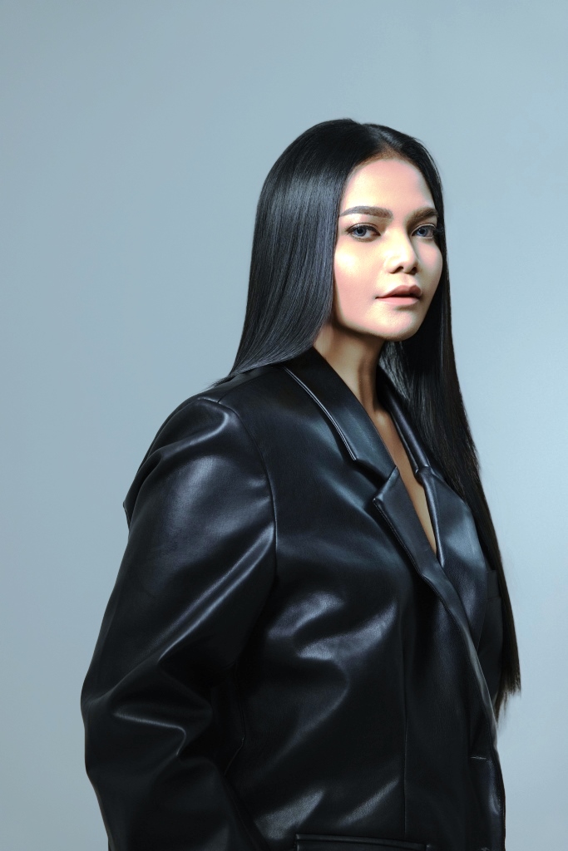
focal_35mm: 70
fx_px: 1656
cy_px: 426
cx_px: 284
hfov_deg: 19.5
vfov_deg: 28.8
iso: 1600
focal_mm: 70
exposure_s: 1/125
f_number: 4
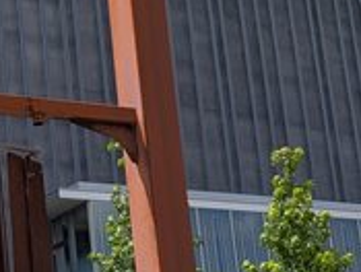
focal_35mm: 106
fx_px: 1108
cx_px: -176
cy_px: 263
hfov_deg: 16.8
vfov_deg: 13.8
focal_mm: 4.53
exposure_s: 1/1312
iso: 27
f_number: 1.7
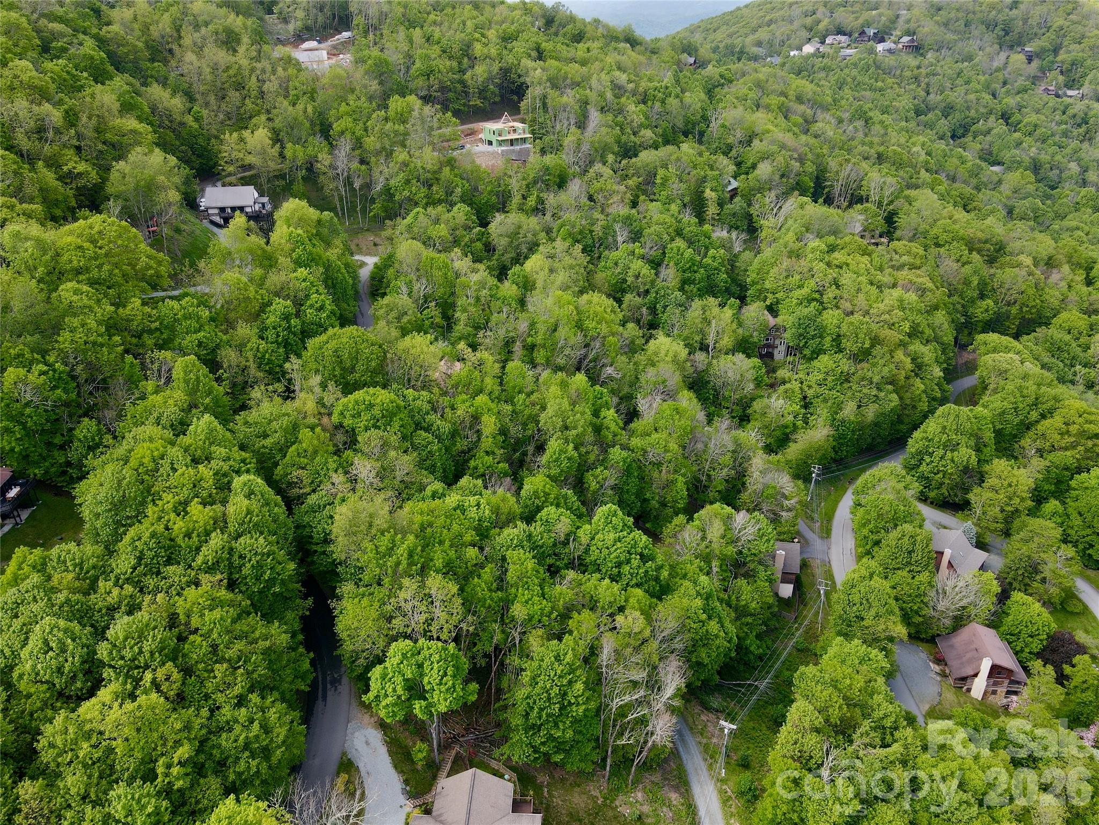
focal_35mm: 24
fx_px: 762
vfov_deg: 56.8
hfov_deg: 71.6
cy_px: 412
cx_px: 550
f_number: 2.8
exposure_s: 1/160
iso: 100
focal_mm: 4.5
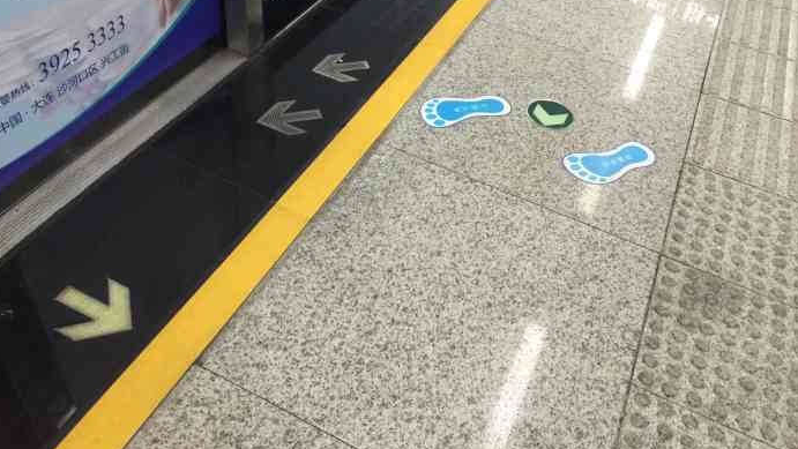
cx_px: 396
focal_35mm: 32
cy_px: 166
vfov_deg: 36.5
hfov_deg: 61.0
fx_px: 677
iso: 100
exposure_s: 1/10
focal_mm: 4.15
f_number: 2.2
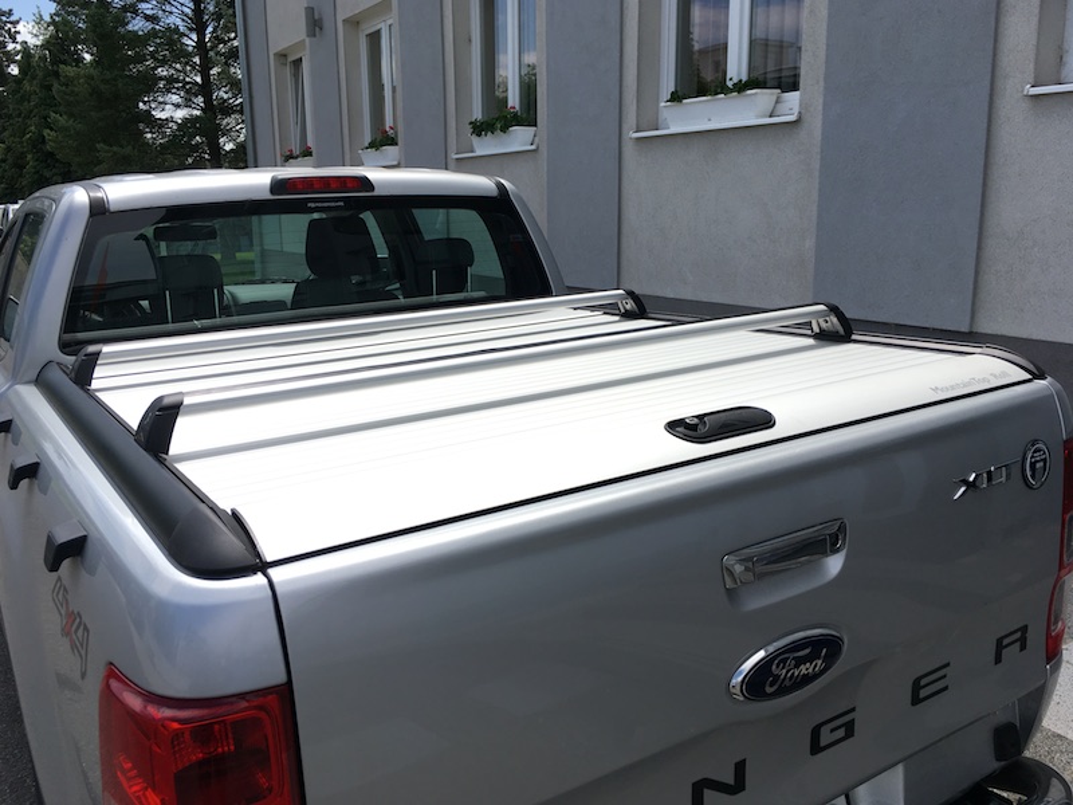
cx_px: 536
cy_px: 402
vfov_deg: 48.2
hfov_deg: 61.7
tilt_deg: -10.7
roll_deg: -2.6
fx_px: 899
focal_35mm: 29
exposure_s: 1/1374
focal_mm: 4.15
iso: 25
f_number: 2.2
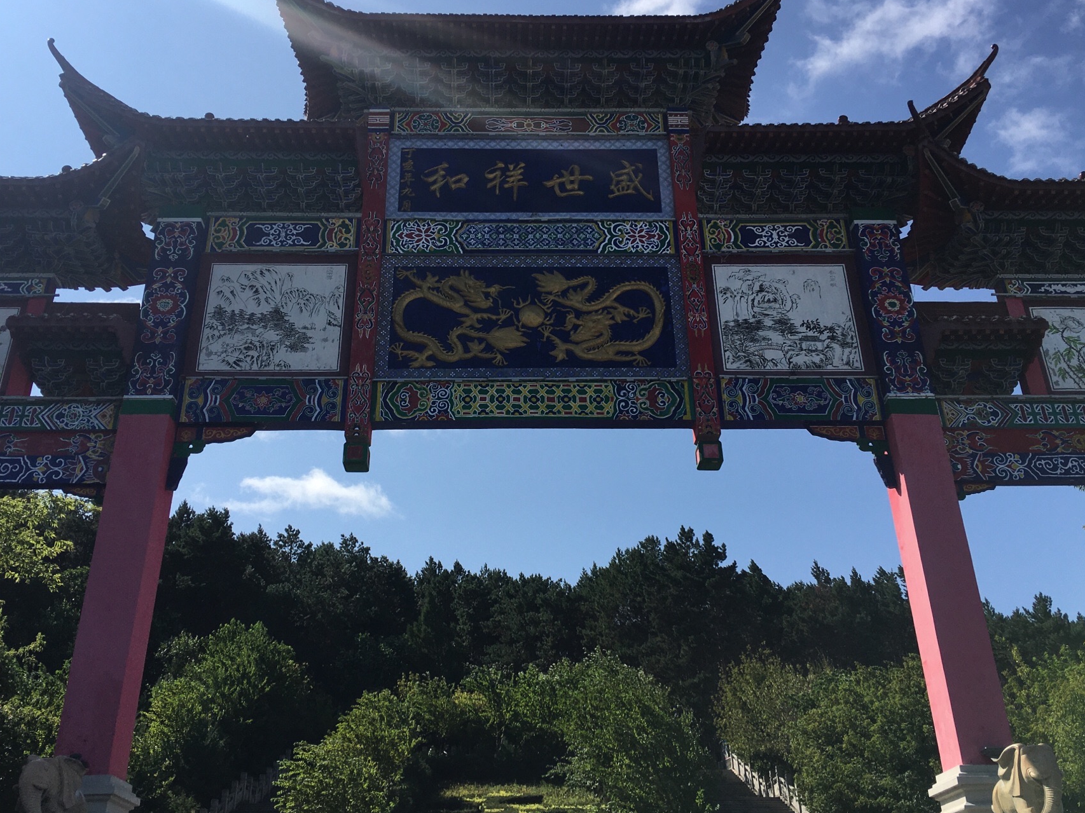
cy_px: 418
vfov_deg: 41.8
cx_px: 536
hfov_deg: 54.0
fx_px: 1066
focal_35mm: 34
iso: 25
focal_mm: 4.15
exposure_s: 1/2262
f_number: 2.2
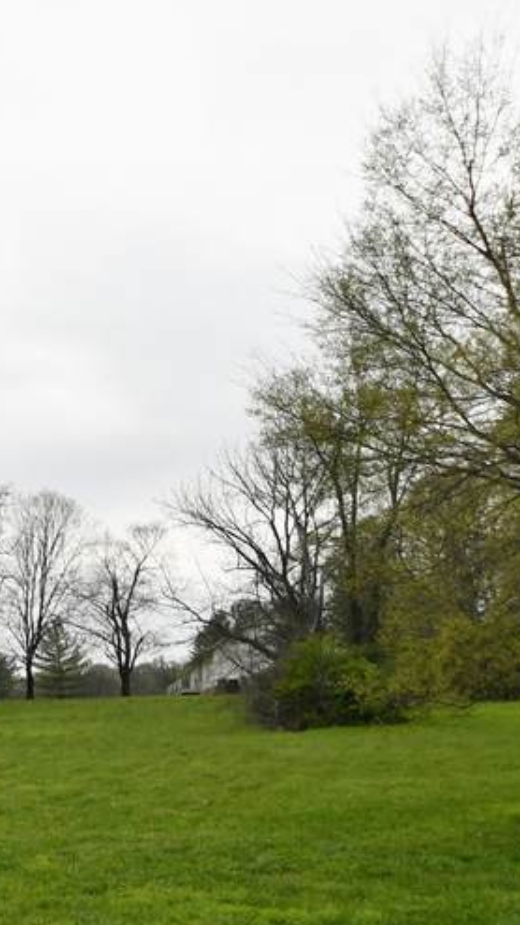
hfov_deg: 18.6
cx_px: -264
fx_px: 1397
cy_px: 709
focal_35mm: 57
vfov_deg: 35.7
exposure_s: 1/250
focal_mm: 14
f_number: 5.6
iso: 100
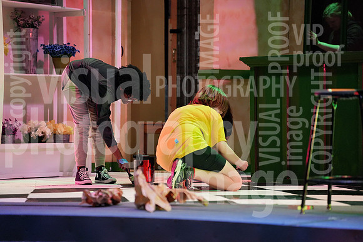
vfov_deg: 11.2
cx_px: 182
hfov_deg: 16.6
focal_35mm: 123
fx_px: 1240
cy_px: 121
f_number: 2.8
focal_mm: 123
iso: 3200
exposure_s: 1/1250
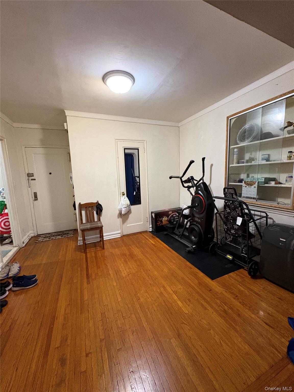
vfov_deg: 102.1
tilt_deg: -6.9
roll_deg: +1.9
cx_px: 147
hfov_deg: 85.7
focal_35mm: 14
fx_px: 159
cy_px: 196
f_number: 2.2
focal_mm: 2.22
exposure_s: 1/60
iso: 800
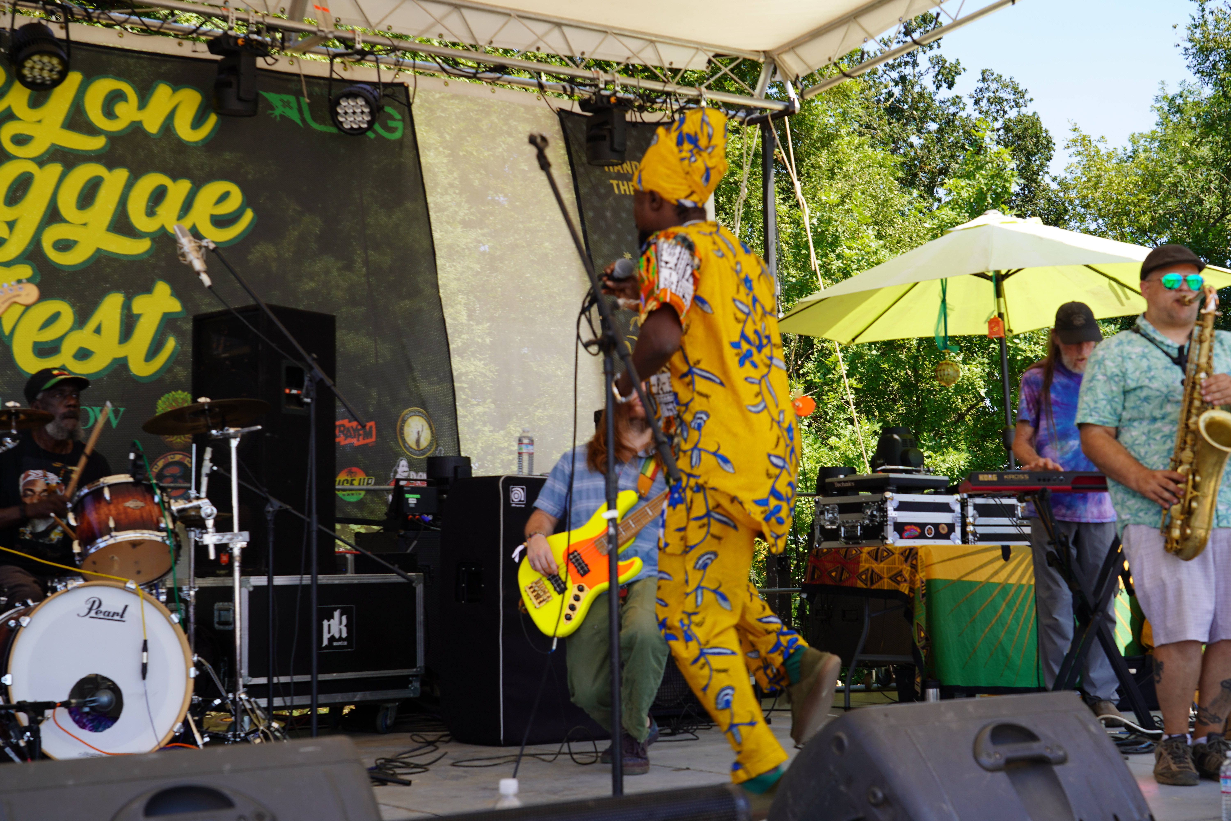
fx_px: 1778
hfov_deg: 38.2
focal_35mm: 52
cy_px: 410
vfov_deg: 26.0
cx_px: 616
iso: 100
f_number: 7.1
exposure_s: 1/100
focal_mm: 52
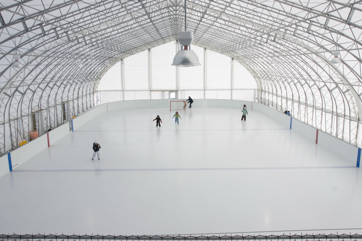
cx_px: 181
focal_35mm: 30
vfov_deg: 43.6
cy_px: 120
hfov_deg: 61.9
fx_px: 302
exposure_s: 1/80
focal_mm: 20
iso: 200
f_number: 9
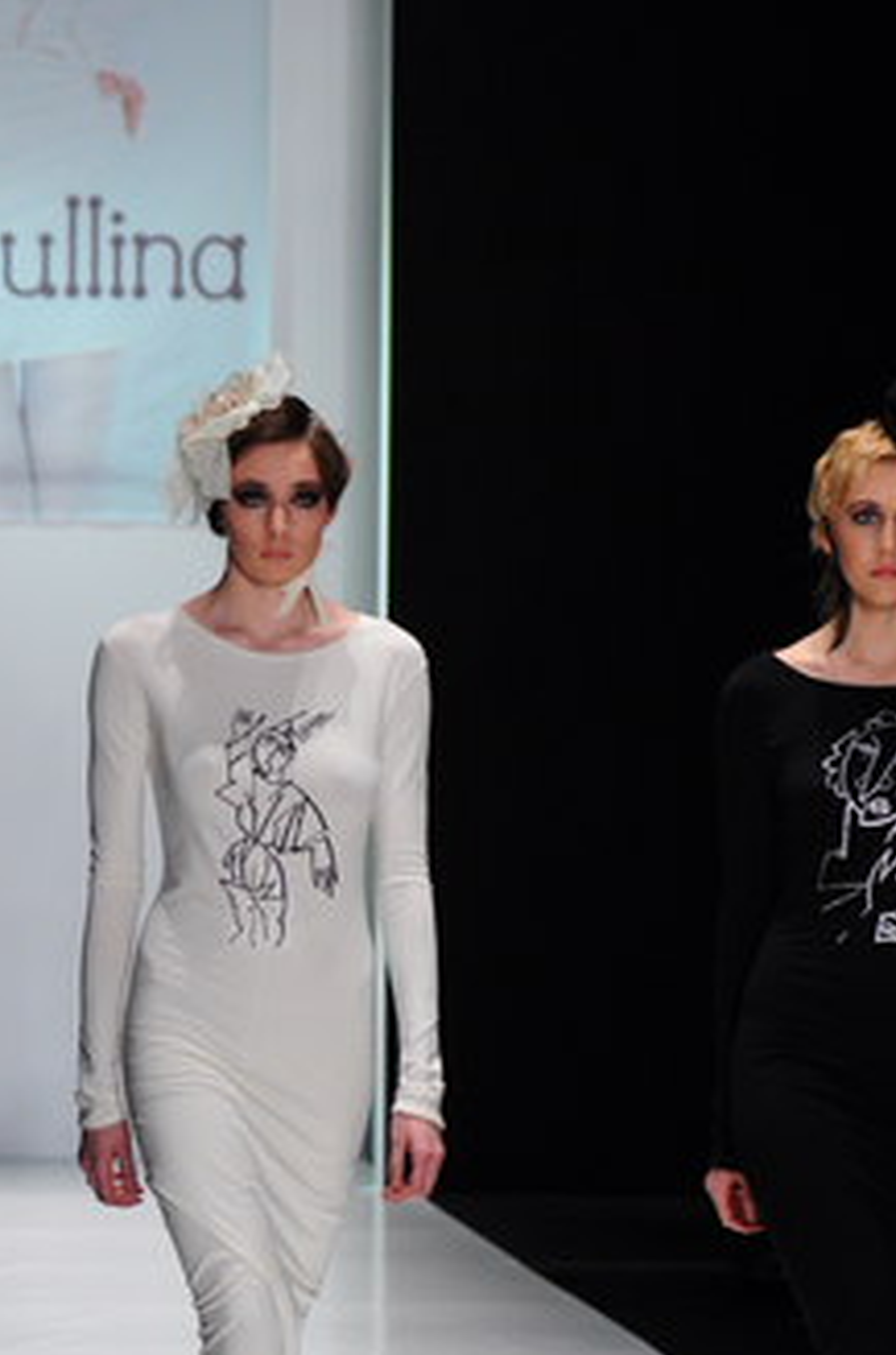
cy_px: 938
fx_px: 8932
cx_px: 531
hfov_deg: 5.7
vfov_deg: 8.7
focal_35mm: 238
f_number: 4
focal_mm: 100
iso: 800
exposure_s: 1/200
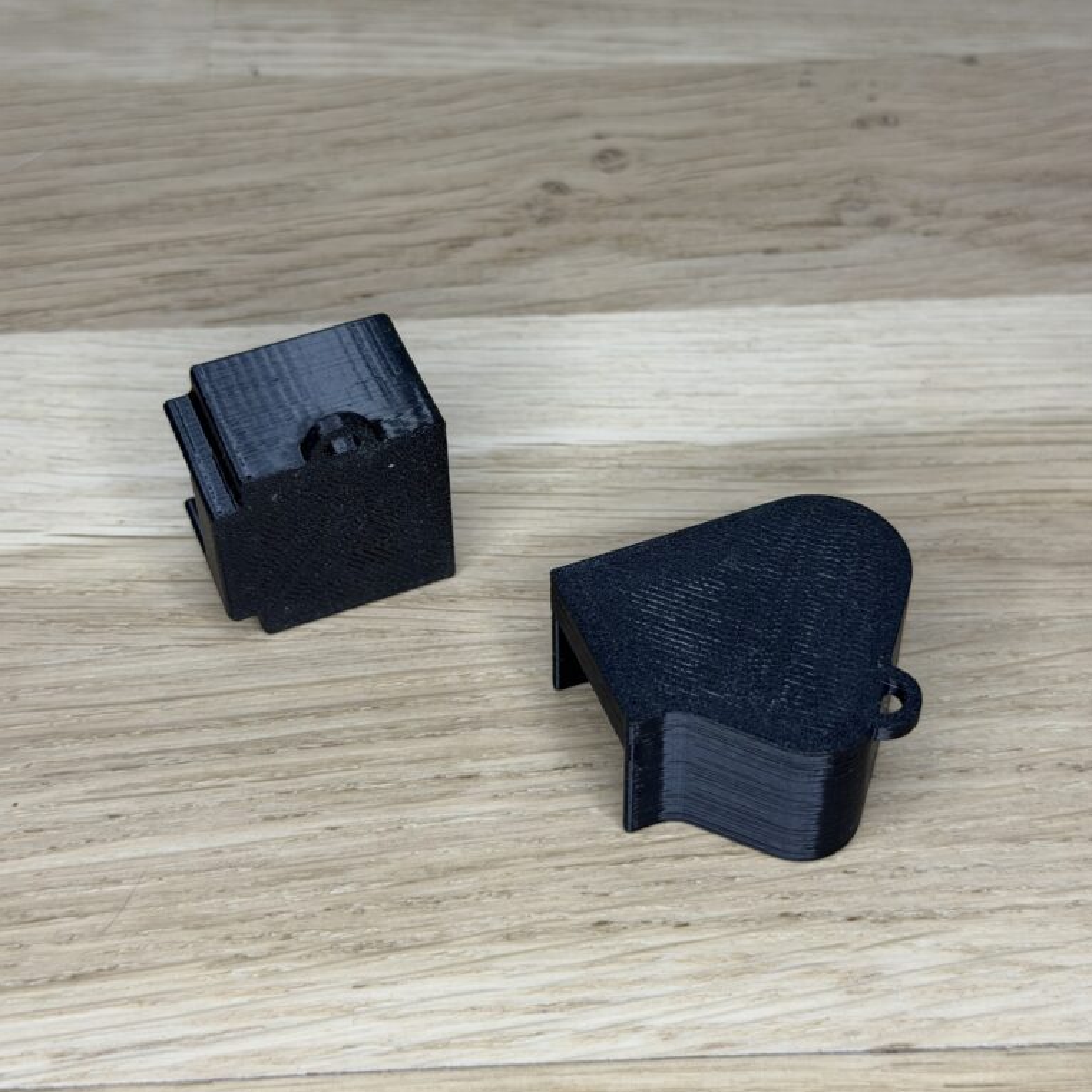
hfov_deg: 30.0
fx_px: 2034
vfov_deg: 30.0
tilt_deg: -46.7
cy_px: 482
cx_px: 549
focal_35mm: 57
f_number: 1.78
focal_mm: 6.76
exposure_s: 1/100
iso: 80
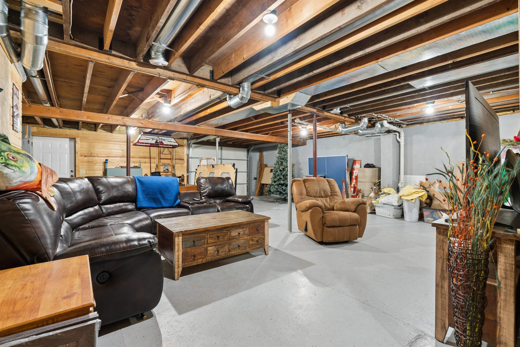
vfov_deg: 73.7
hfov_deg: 96.7
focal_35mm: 16
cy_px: 174
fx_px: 231
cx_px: 260
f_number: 10
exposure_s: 1/2
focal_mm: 16
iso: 800
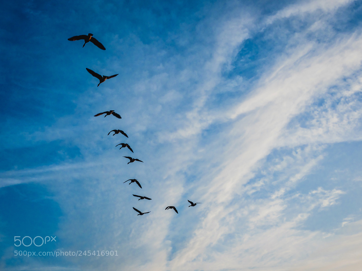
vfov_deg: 37.7
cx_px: 181
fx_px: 397
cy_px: 136
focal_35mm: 38
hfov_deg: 49.0
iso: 200
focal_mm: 19
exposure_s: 1/250
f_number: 8
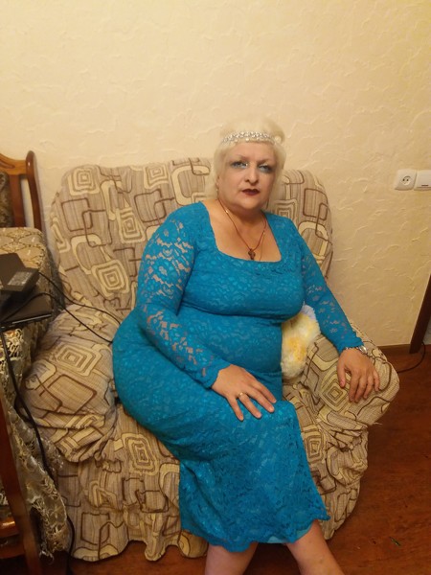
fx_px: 465
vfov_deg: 63.4
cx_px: 216
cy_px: 288
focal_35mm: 28
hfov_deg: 49.7
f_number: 1.9
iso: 250
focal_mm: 3.7
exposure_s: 1/17
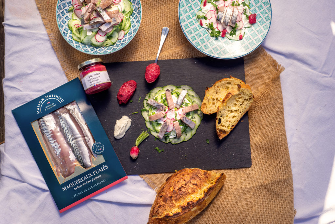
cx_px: 168
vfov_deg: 27.0
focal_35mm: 50
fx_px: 466
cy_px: 112
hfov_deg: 39.6
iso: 160
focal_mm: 50
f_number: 7.1
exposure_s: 1/400
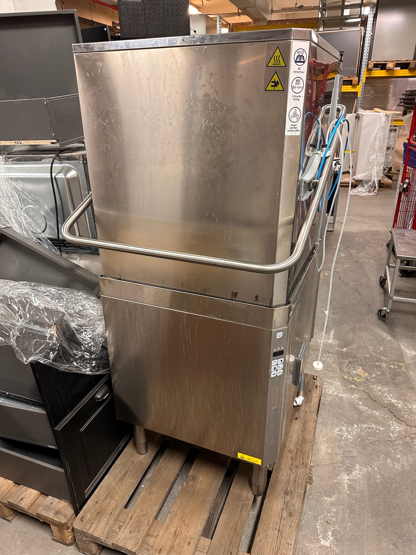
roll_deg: +1.5
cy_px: 278
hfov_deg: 56.8
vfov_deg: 71.6
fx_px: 385
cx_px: 208
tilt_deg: -25.3
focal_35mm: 24
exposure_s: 1/50
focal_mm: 6.86
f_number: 1.78
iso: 250
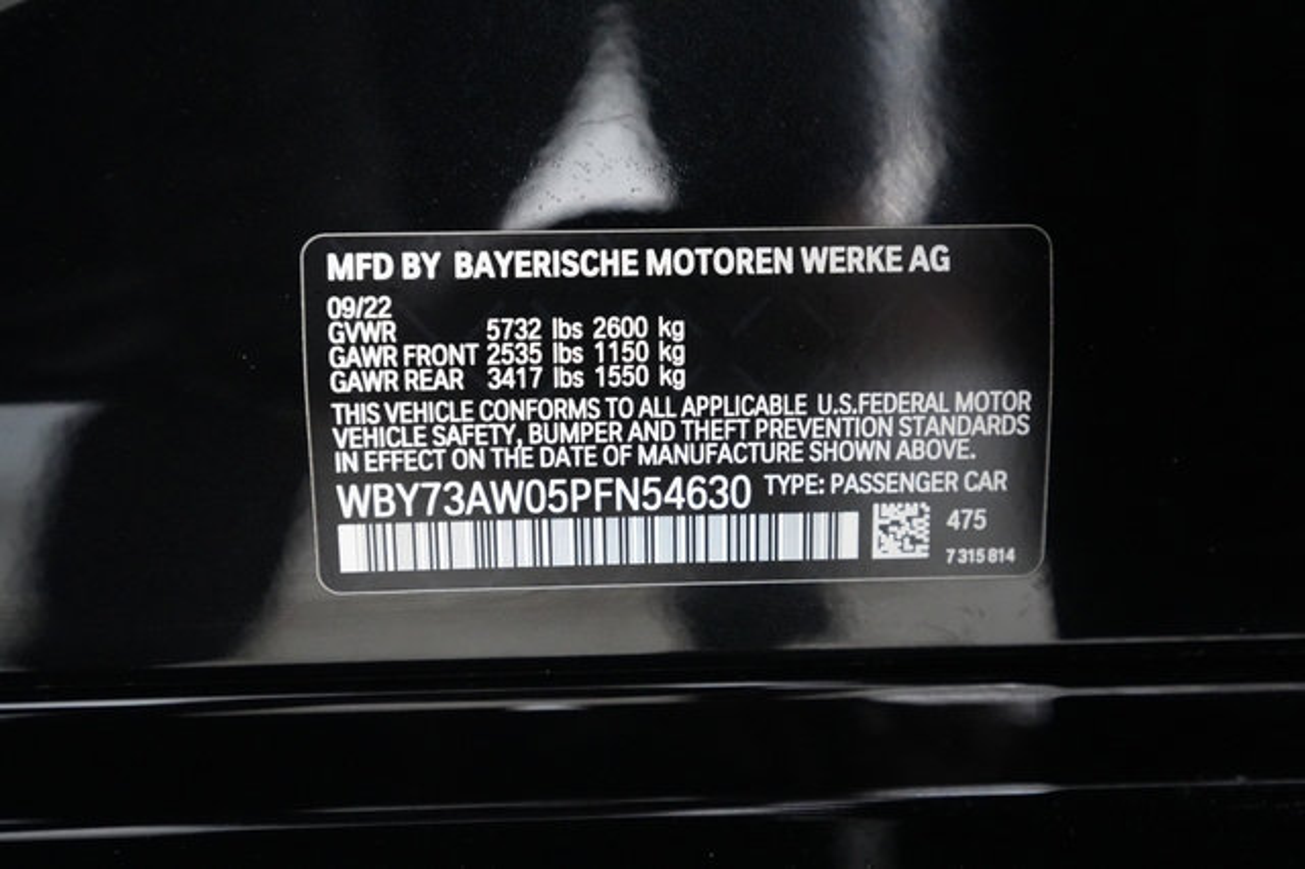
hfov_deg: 65.5
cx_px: 652
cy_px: 434
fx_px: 1014
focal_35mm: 28
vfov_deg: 46.4
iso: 12800
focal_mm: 28
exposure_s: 1/80
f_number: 4
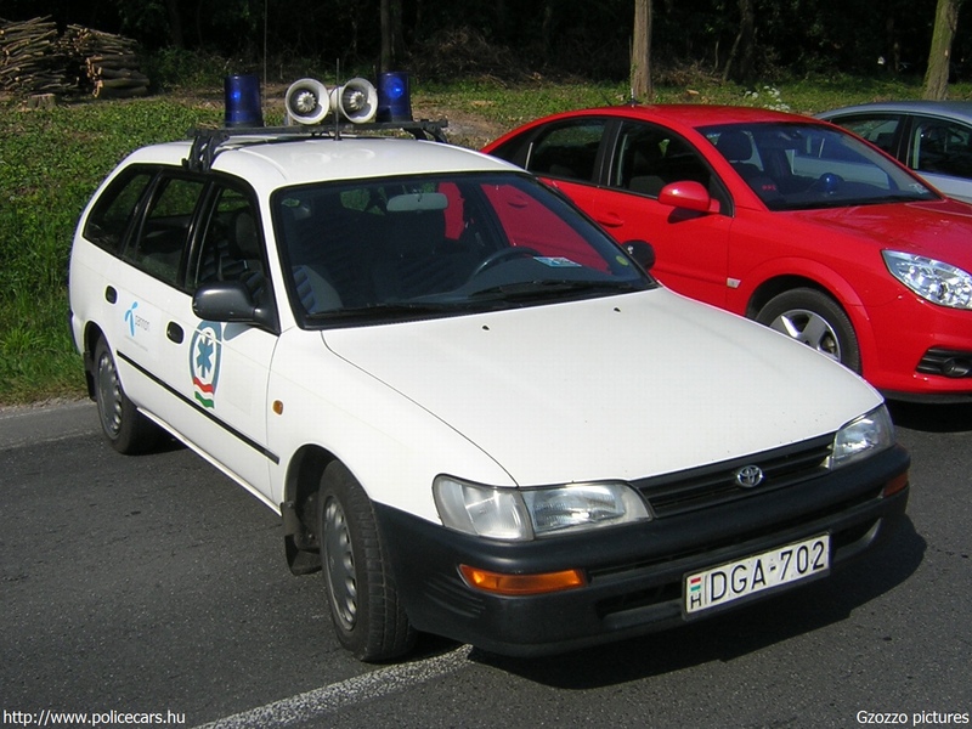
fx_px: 1011
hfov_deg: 51.4
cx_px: 486
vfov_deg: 39.7
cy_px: 364
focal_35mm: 36
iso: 100
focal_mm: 4.7
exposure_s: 1/578
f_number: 5.2
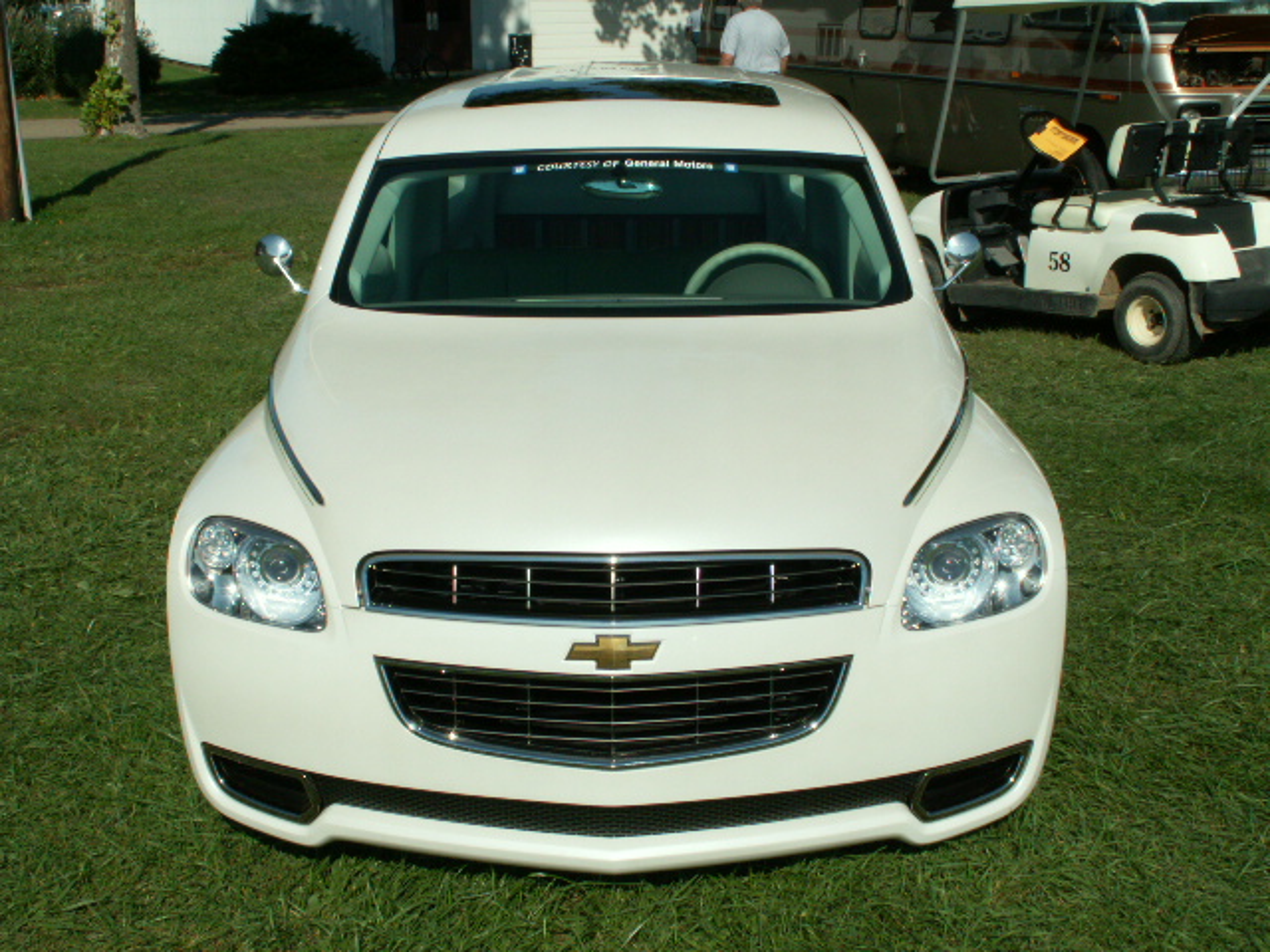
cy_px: 476
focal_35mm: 50
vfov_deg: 29.1
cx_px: 635
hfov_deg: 38.2
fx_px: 1834
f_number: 8
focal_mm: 8.33
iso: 50
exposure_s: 1/400
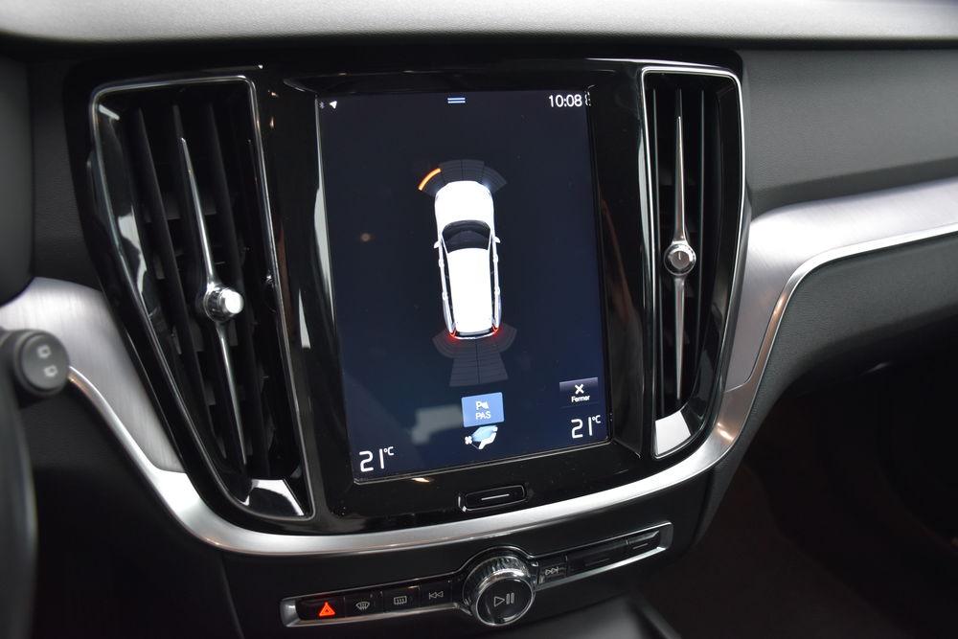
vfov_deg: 40.0
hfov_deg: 57.2
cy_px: 320
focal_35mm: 33
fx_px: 878
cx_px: 479
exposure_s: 1/60
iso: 720
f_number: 4
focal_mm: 22
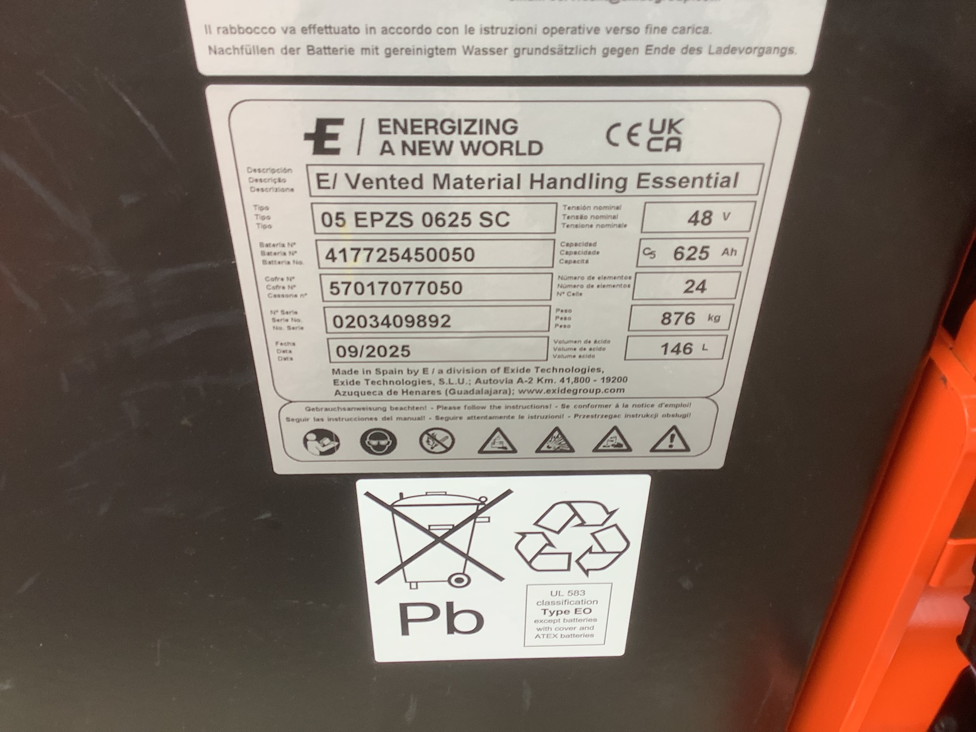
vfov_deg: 45.4
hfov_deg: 58.4
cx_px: 488
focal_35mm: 31
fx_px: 874
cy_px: 366
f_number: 2.4
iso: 64
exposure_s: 1/100
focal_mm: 3.3
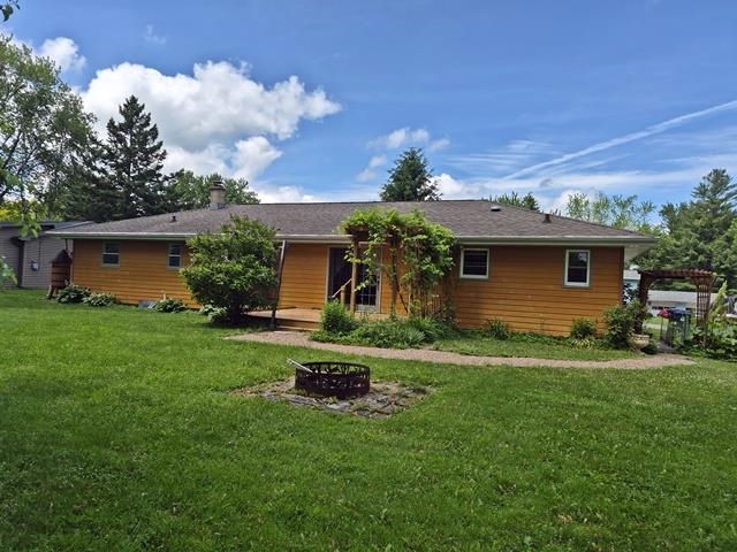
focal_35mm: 23
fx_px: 490
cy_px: 276
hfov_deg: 73.9
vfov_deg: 58.9
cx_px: 368
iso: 80
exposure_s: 1/4608
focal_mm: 5.4
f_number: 1.8
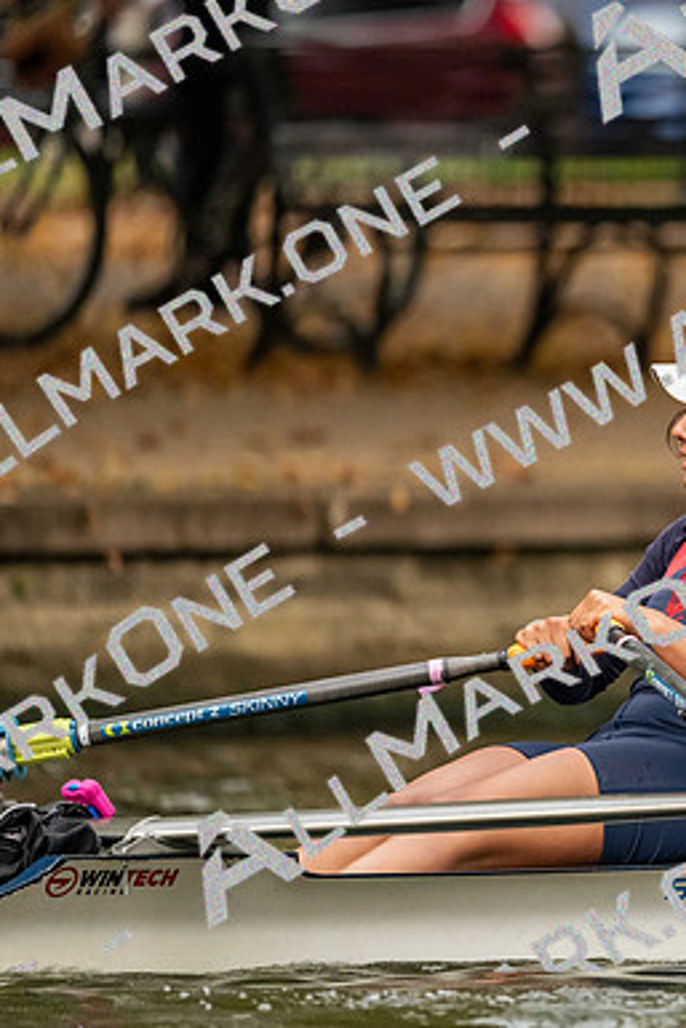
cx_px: 739
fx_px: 17219
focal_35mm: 603
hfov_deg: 2.3
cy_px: 514
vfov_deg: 3.4
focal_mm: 400
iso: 4500
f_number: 4.5
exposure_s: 1/2500
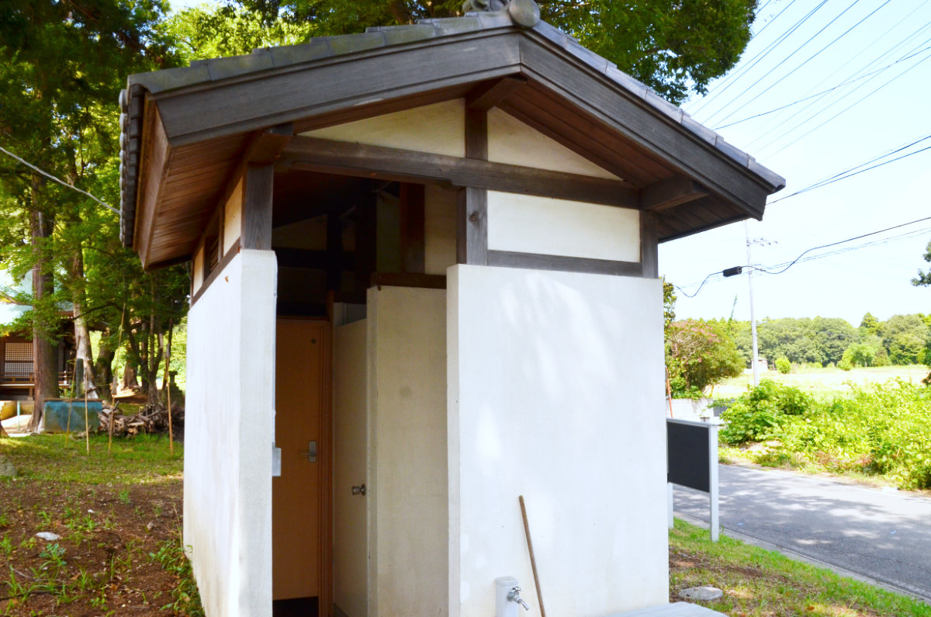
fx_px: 774
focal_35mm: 30
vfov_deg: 43.4
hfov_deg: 62.0
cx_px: 466
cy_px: 308
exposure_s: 1/320
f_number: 9
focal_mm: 20
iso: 400
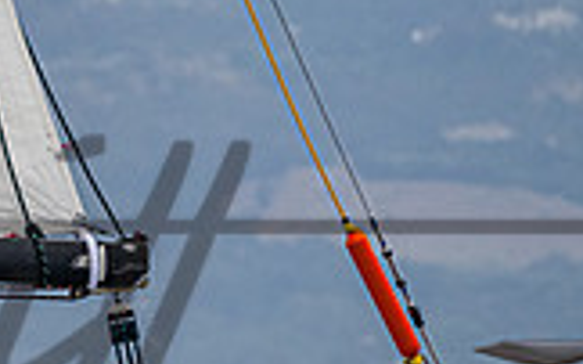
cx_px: -99
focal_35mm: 1703
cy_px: 204
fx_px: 27040
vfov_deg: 0.8
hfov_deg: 1.2
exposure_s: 1/2000
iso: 800
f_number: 8
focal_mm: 400
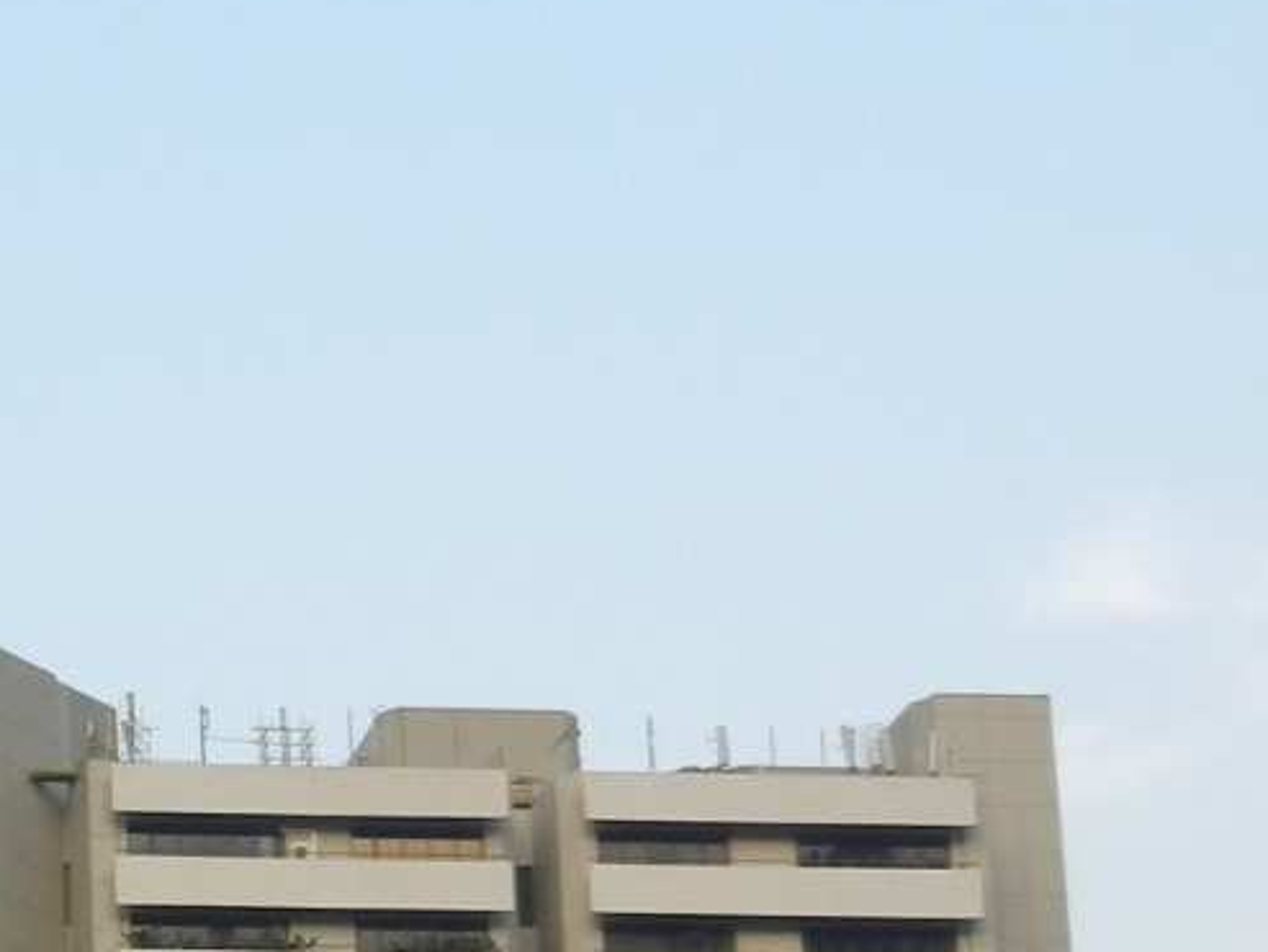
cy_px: 1467
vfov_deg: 13.0
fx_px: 3920
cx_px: -743
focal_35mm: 107
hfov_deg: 16.4
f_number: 3.8
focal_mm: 5.9
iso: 160
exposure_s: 1/320
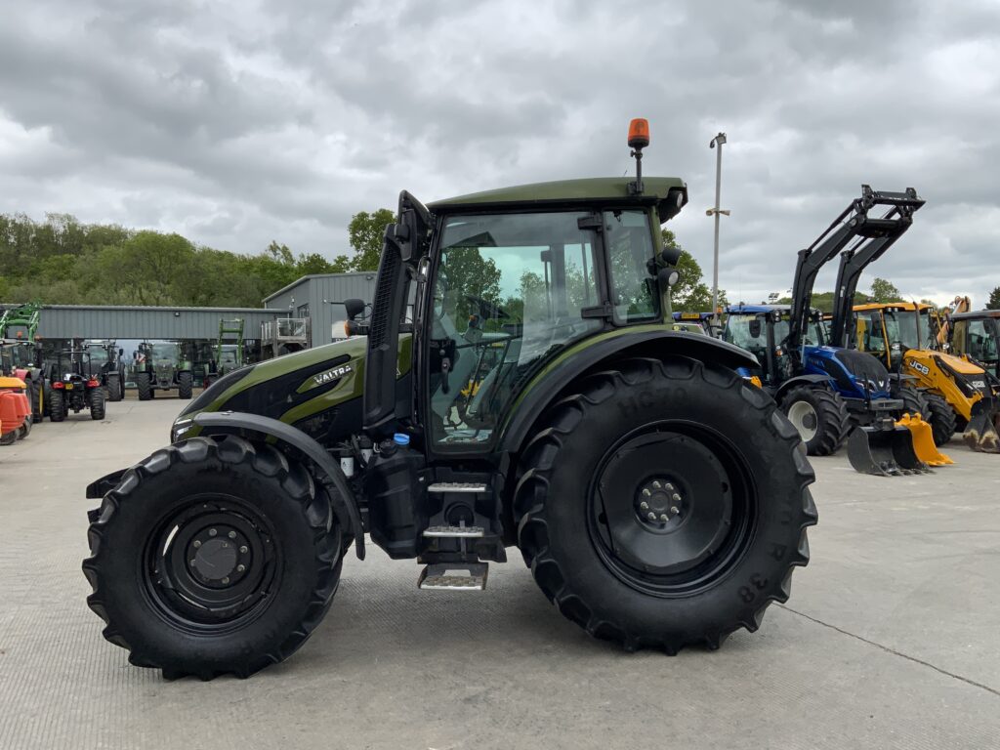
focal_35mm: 29
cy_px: 375
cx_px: 500
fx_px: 838
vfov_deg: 48.2
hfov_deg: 61.7
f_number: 1.8
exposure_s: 1/829
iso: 16
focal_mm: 3
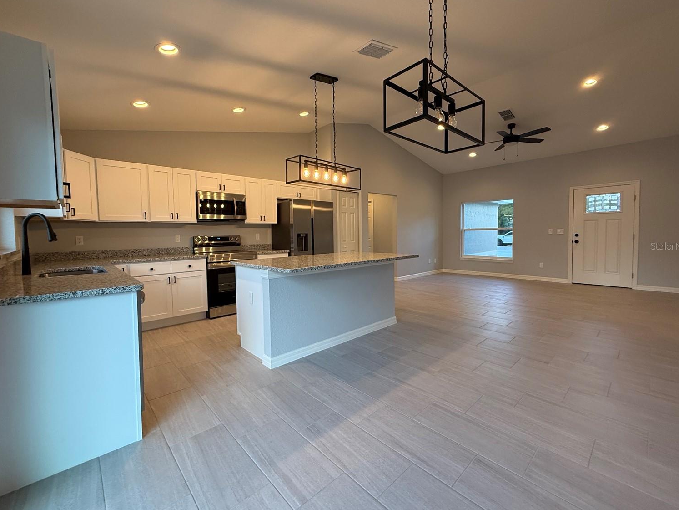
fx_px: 294
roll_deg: +1.0
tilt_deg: -1.7
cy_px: 246
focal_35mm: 15
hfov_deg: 98.1
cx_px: 330
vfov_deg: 81.7
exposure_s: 1/120
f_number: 2.2
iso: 200
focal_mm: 2.22
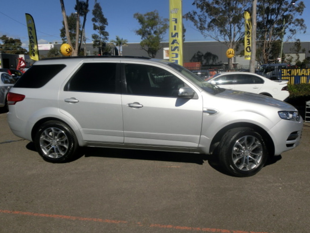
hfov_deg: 58.3
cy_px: 113
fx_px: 278
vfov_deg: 45.5
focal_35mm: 31
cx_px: 155
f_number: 8.9
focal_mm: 5.3
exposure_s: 1/400
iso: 80
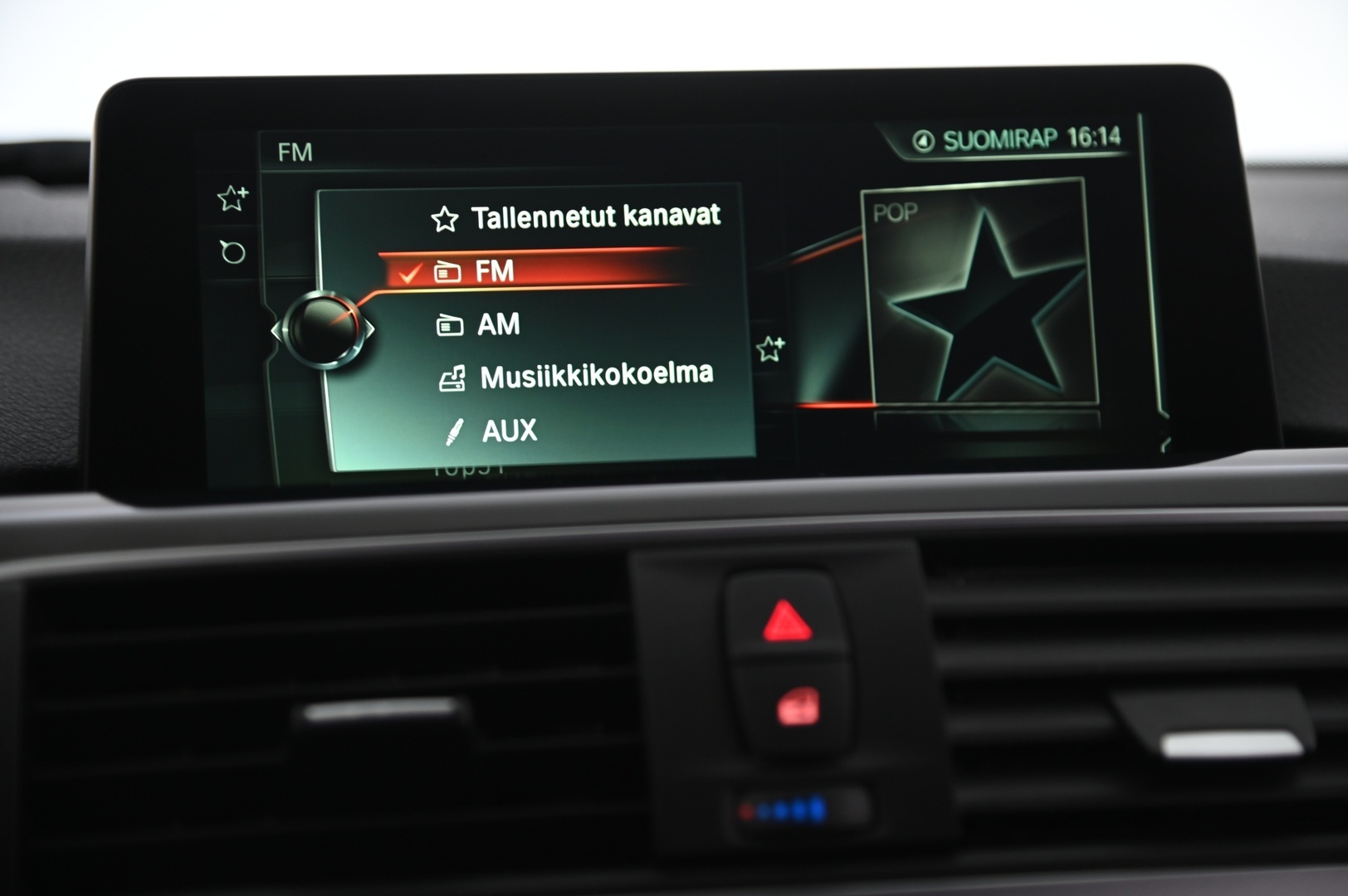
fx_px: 2918
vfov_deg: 17.5
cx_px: 674
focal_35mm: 78
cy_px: 448
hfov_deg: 26.0
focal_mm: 78
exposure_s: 1/15
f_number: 4
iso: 1000
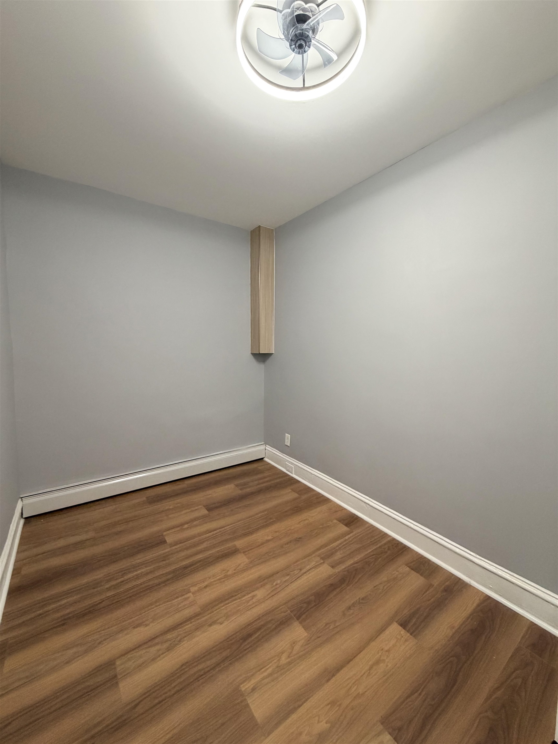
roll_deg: -0.9
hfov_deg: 85.7
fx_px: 301
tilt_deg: -4.5
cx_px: 279
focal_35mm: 14
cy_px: 372
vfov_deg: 102.1
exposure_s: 1/96
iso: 320
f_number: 2.2
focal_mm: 2.22
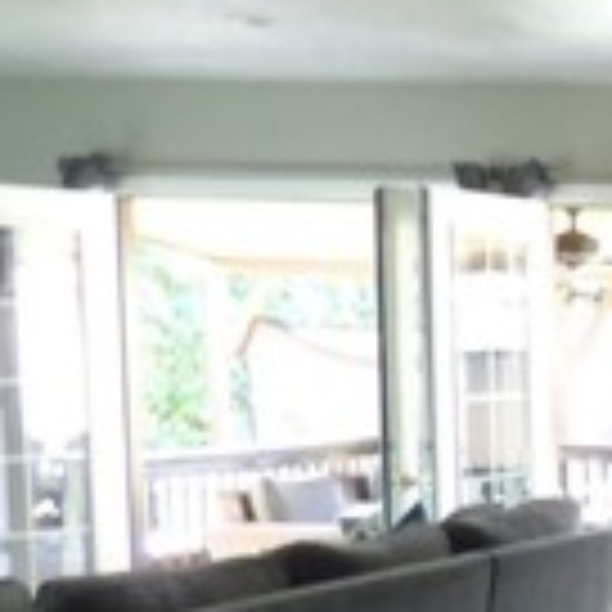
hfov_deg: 16.5
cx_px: 1184
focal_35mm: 83
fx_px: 1660
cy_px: 590
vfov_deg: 20.3
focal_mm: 3.58
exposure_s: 1/50
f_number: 2.8
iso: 800
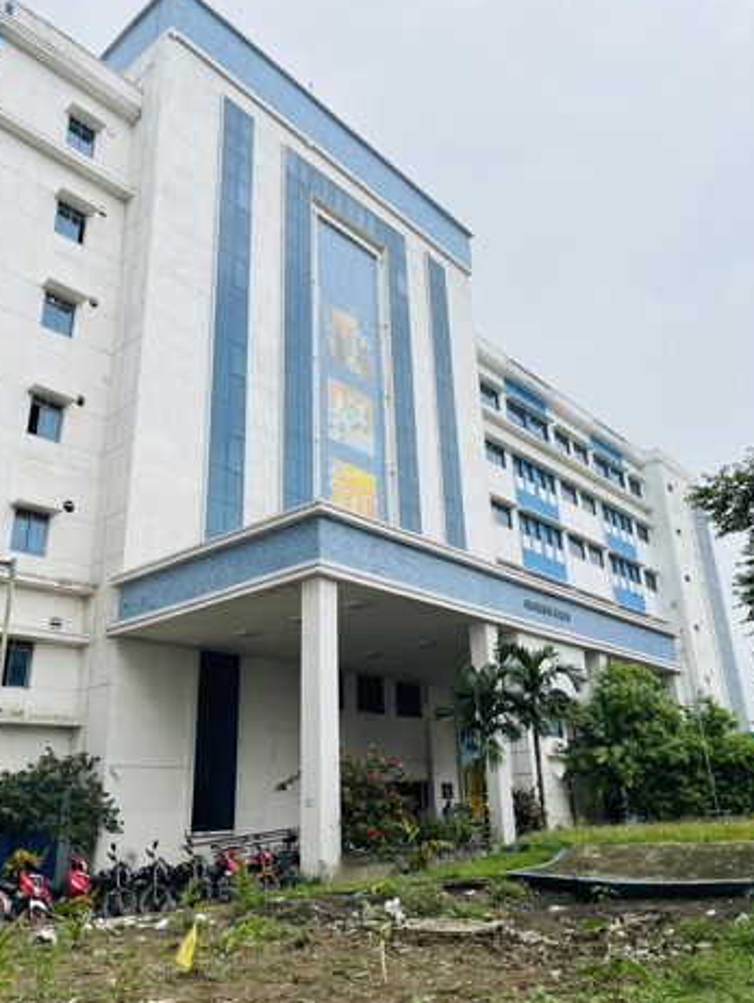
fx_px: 783
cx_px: 376
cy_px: 495
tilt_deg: +21.1
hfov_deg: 51.4
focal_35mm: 27
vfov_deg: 65.3
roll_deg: +2.8
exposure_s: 1/2410
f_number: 1.6
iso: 50
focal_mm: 5.1
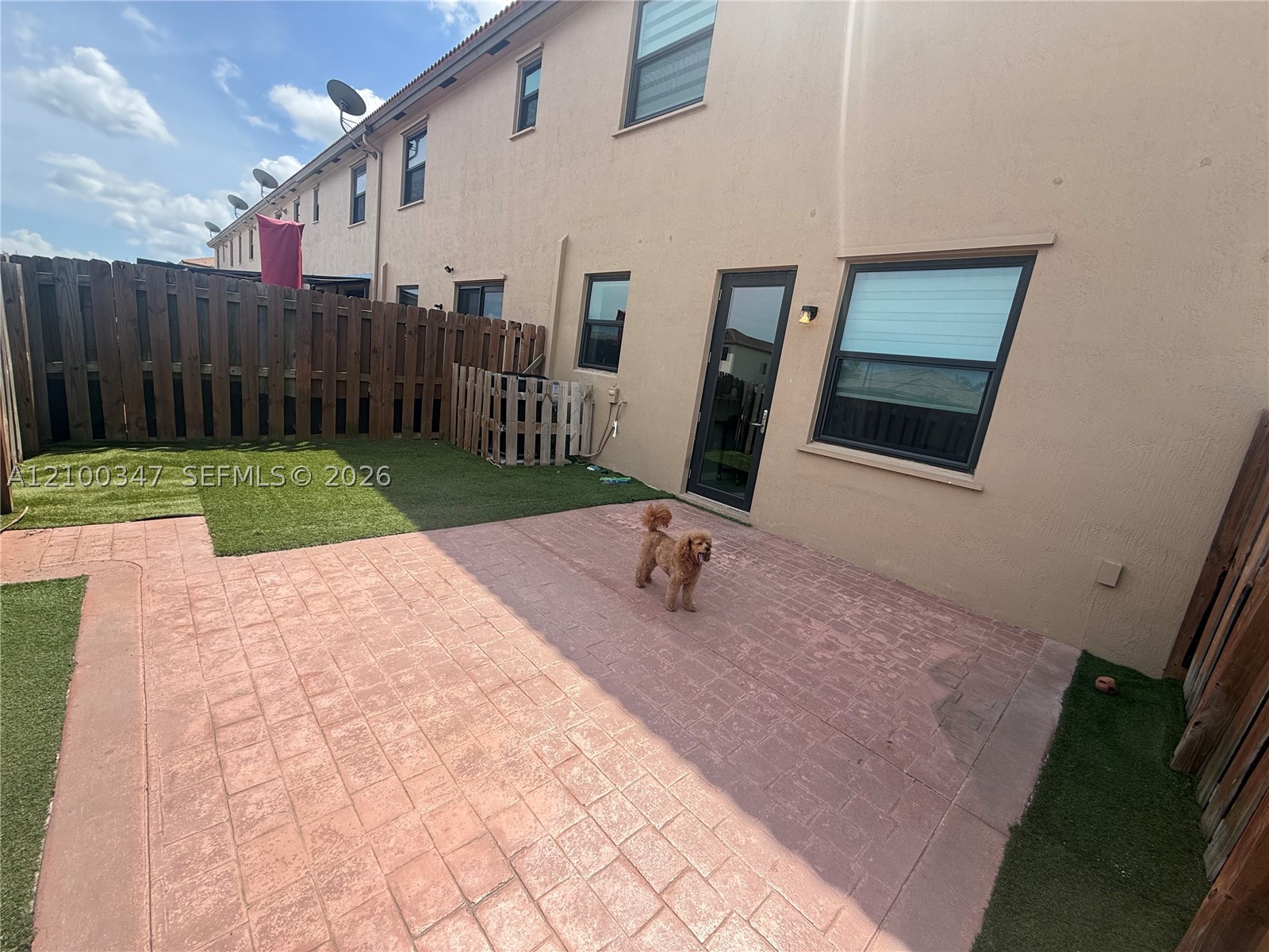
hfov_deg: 102.1
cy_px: 476
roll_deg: -8.3
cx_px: 634
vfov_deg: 85.7
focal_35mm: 14
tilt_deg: -10.8
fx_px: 513
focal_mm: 2.22
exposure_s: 1/1259
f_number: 2.2
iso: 50
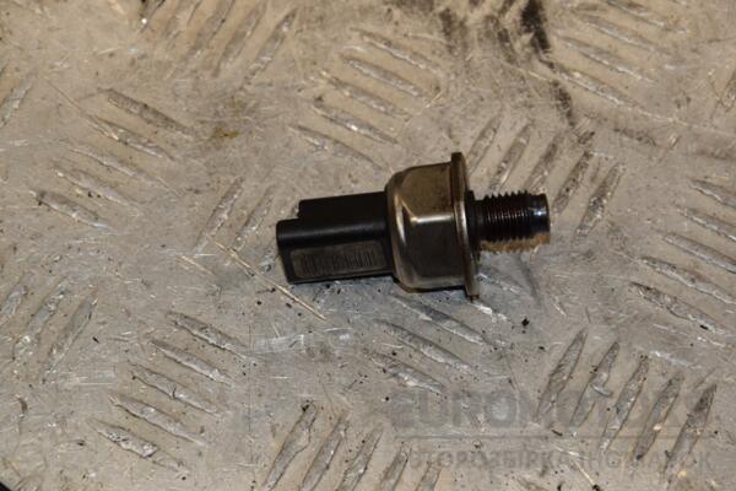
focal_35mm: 158
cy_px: 246
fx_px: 3220
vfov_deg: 8.7
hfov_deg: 13.0
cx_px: 368
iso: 800
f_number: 9
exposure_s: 1/200
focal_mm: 105
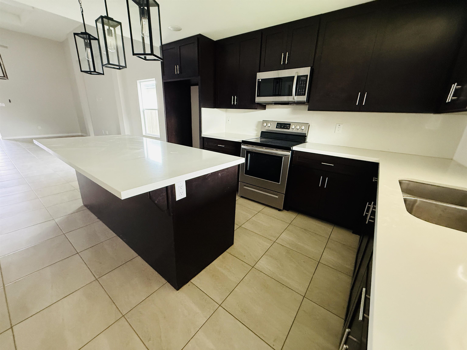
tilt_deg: -18.4
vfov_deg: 85.7
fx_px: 189
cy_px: 175
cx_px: 234
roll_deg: -2.6
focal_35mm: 14
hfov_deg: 102.1
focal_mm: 2.22
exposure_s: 1/47
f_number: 2.2
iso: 500
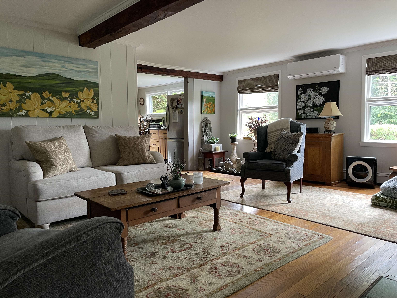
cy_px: 149
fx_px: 298
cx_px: 198
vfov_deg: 53.1
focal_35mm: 26
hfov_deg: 67.3
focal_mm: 4.2
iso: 200
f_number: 1.6
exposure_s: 1/60
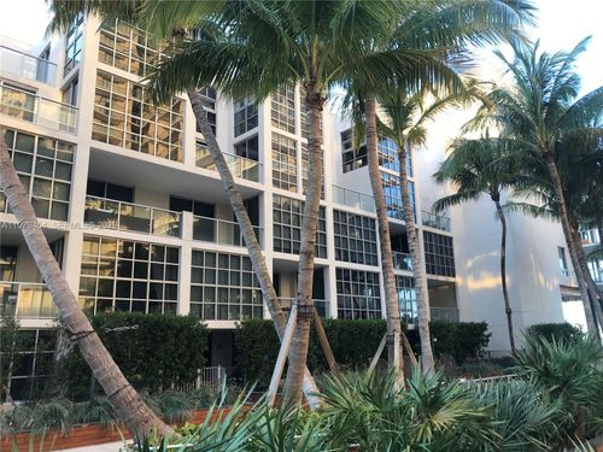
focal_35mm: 28
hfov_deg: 63.4
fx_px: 488
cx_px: 302
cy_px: 226
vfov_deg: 49.7
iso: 25
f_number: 1.8
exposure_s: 1/60
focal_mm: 3.99
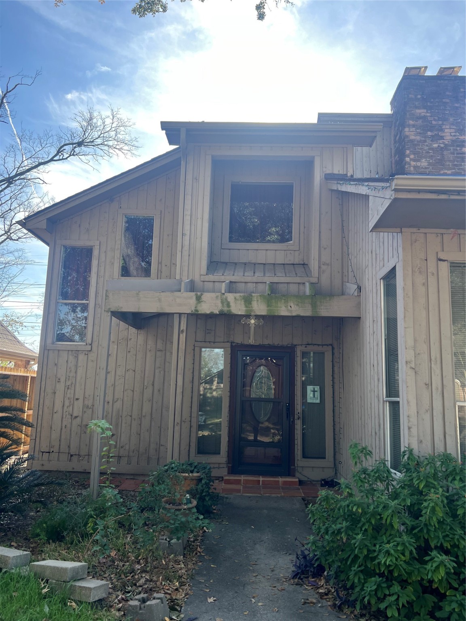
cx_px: 233
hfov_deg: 53.1
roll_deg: -1.1
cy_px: 310
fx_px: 467
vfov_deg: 67.3
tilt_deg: +10.2
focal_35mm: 26
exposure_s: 1/840
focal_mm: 5.7
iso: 50
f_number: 1.5
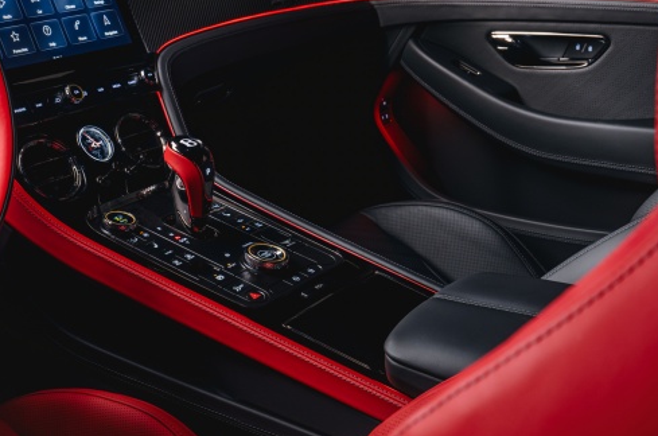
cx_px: 257
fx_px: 1204
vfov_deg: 20.4
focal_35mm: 66
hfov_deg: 30.5
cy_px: 120
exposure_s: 6
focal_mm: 43
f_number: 9
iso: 100
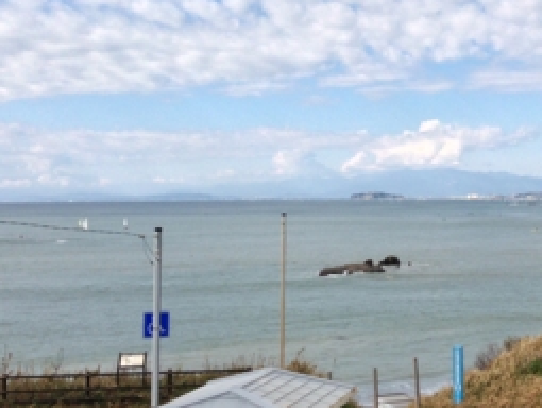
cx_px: 400
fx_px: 972
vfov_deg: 23.5
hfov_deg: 30.7
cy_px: 110
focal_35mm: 62
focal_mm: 4.13
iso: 50
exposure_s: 1/2008
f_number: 2.4
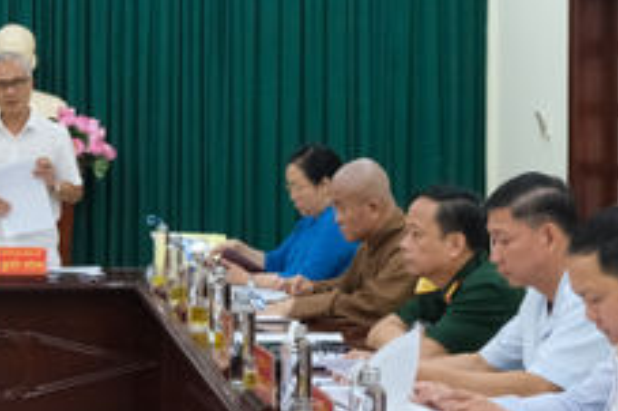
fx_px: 1389
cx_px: 3
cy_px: 174
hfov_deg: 24.0
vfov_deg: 16.8
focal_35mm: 81
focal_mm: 22.8
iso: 1600
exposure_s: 1/100
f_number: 4.2
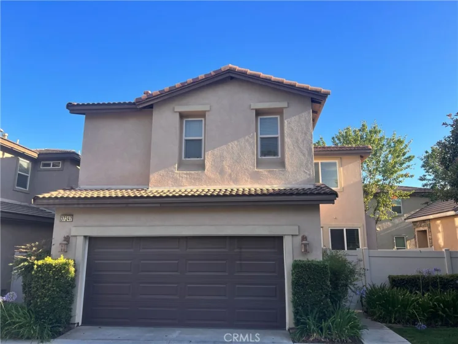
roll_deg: -0.5
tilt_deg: +14.4
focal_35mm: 26
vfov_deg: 53.1
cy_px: 172
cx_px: 229
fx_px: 344
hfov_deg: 67.3
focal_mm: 5.7
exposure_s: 1/1266
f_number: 1.5
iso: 50
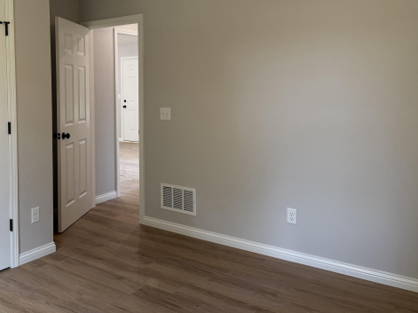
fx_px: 410
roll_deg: +0.5
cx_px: 146
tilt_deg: -1.8
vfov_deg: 41.2
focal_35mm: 34
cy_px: 104
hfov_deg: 53.1
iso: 125
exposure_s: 1/130
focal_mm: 6.76
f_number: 1.78
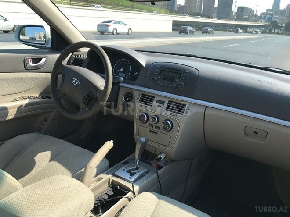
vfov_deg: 49.7
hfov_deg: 63.4
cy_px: 108
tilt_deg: -21.3
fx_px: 235
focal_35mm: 28
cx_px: 145
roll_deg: -1.4
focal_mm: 3.99
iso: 20
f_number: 1.8
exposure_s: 1/948
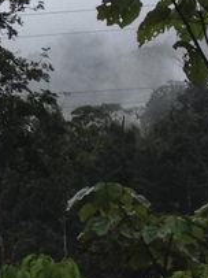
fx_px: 1660
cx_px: -222
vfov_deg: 9.5
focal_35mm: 207
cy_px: 26
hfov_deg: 6.9
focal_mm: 4.28
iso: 50
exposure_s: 1/1453
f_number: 2.4
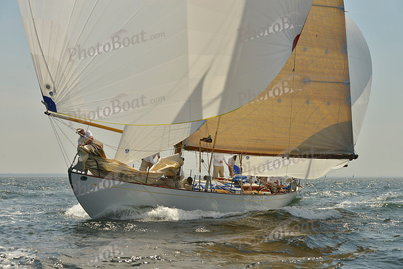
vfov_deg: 19.5
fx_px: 784
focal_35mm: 70
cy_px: 134
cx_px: 202
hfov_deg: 28.8
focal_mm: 70
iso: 200
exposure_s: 1/1250
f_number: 8
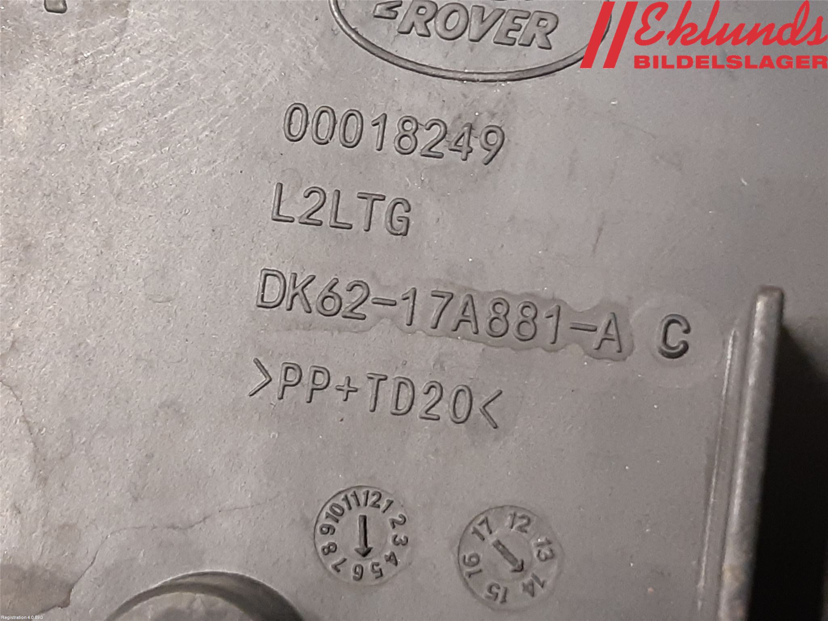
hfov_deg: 67.3
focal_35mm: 26
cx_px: 414
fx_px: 622
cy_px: 310
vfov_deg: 53.1
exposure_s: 1/25
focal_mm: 3.93
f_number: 1.7
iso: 200
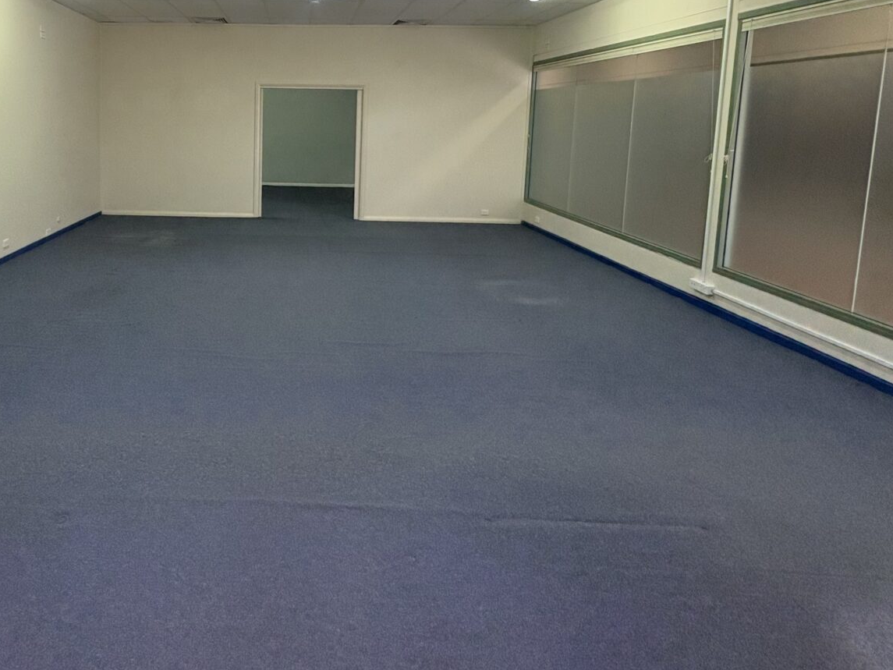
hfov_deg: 73.2
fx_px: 568
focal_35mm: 22
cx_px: 274
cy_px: 174
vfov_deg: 58.2
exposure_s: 1/100
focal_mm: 2.22
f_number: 2.2
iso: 250
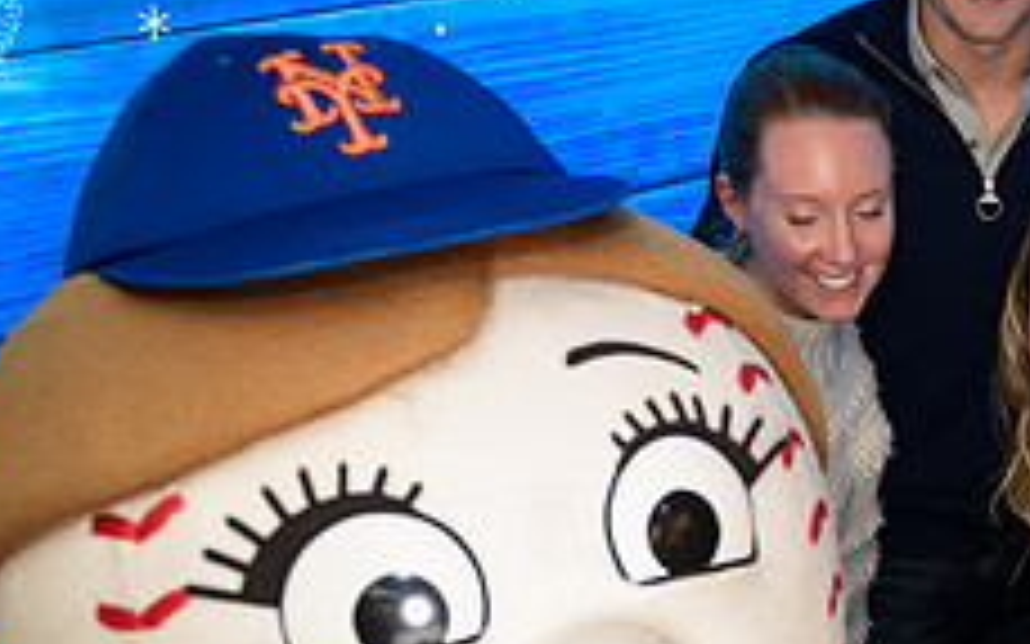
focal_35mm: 62
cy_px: 484
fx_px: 1740
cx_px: 1043
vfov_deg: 20.8
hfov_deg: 30.5
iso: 400
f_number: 3.2
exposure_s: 1/160
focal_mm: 24
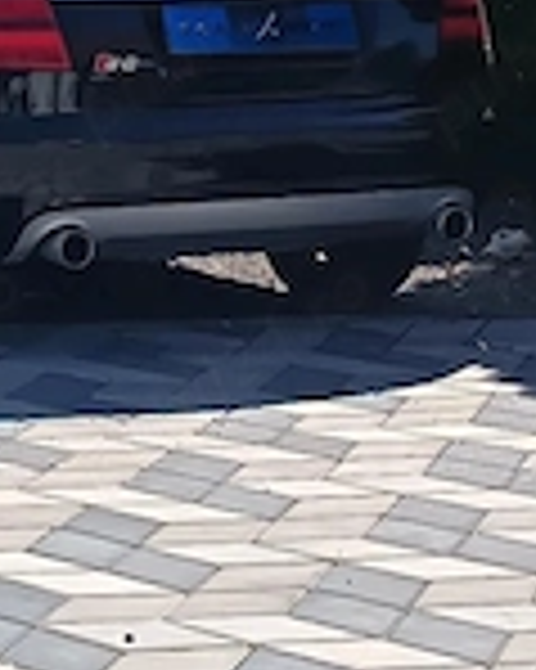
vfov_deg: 12.9
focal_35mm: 149
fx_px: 2958
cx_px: -36
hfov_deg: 10.2
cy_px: 81
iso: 100
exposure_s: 1/667
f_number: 1.75
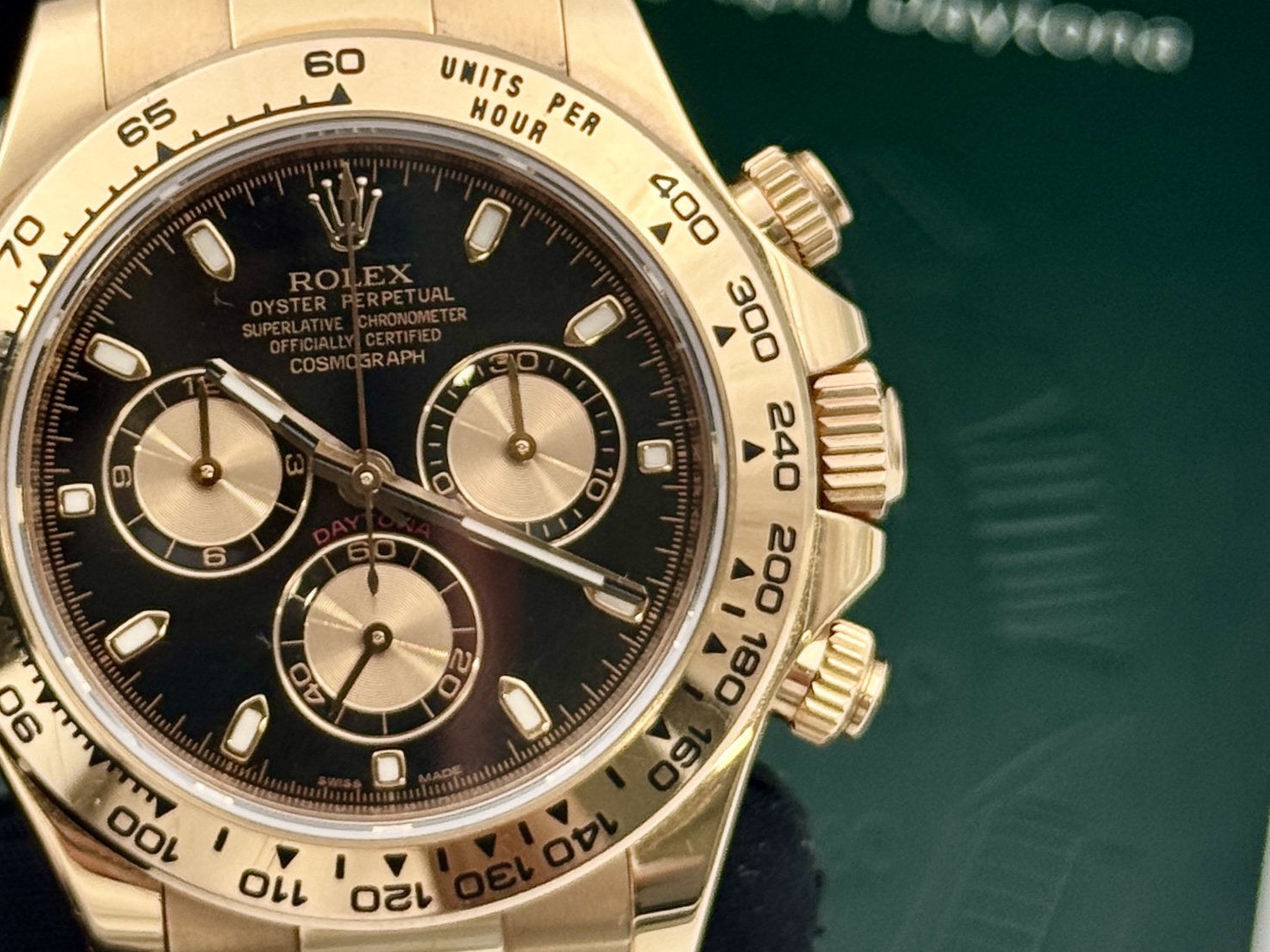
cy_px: 526
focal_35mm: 78
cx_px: 356
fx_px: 2862
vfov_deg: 18.9
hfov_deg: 24.8
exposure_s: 1/211
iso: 64
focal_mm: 6.76
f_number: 1.78
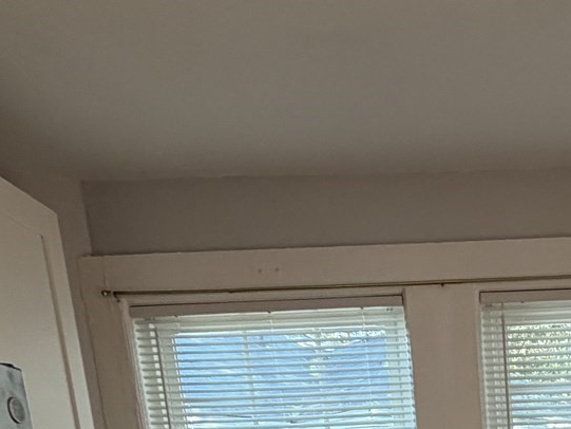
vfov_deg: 19.9
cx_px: 573
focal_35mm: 53
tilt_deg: -16.8
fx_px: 874
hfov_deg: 33.1
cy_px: 778
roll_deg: +2.8
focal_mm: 2.22
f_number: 2.2
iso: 250
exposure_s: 1/120
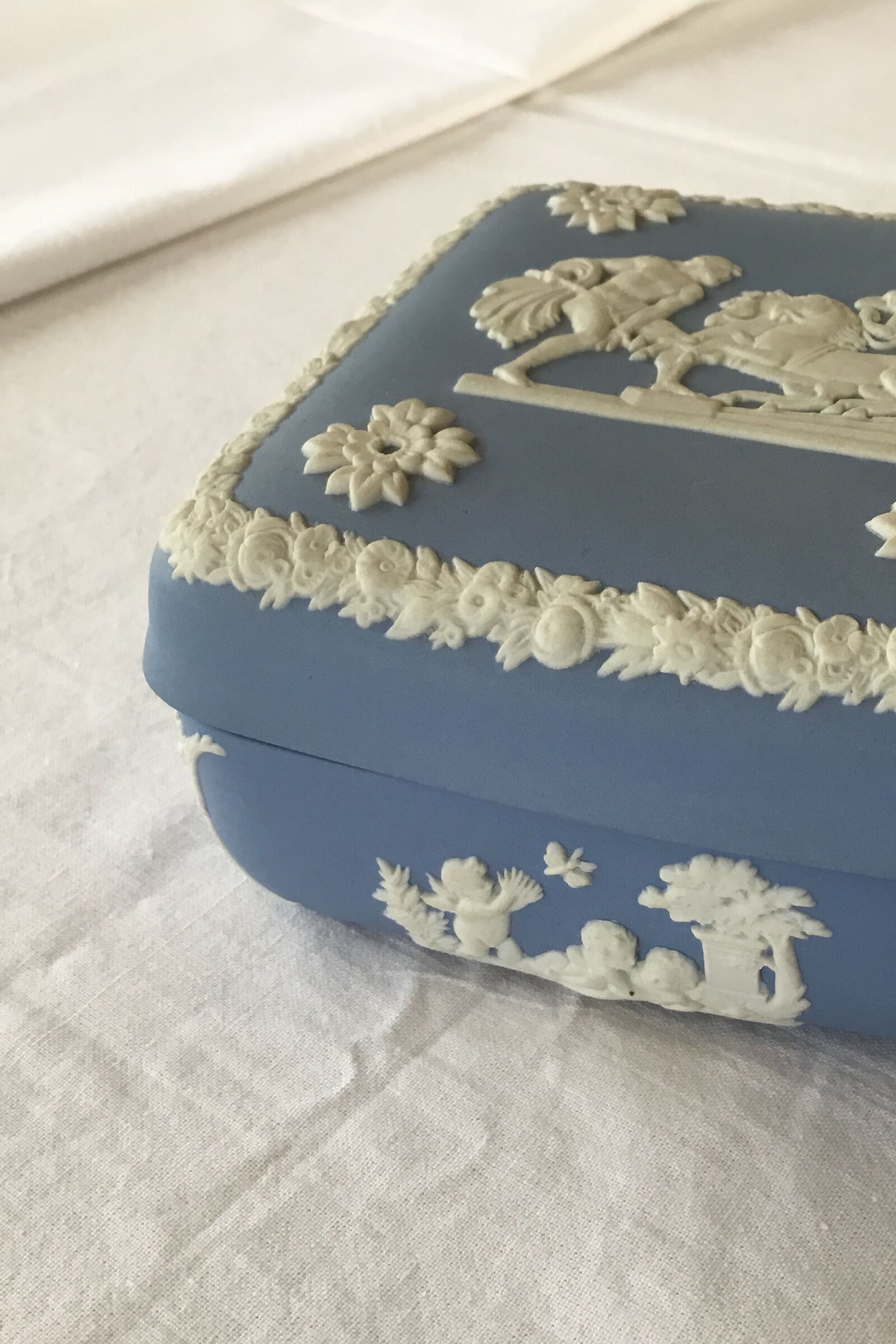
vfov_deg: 44.5
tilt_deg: -36.5
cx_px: 615
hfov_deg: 30.2
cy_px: 663
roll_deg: +0.1
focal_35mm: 44
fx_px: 1642
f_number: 2.4
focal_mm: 3.3
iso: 32
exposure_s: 1/33
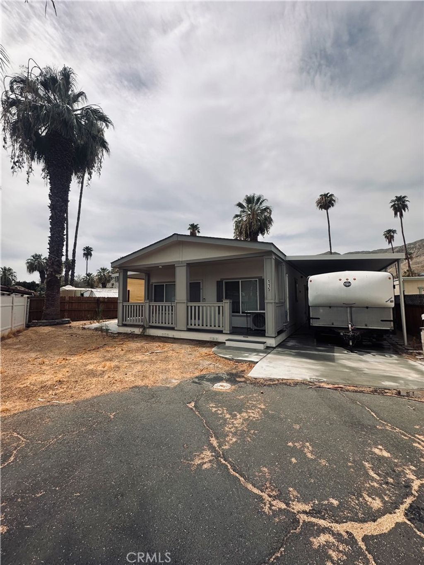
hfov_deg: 85.7
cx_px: 212
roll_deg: -0.1
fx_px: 229
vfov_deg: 102.1
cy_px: 282
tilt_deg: +4.9
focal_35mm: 14
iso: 50
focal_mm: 2.22
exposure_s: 1/4000
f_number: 2.2
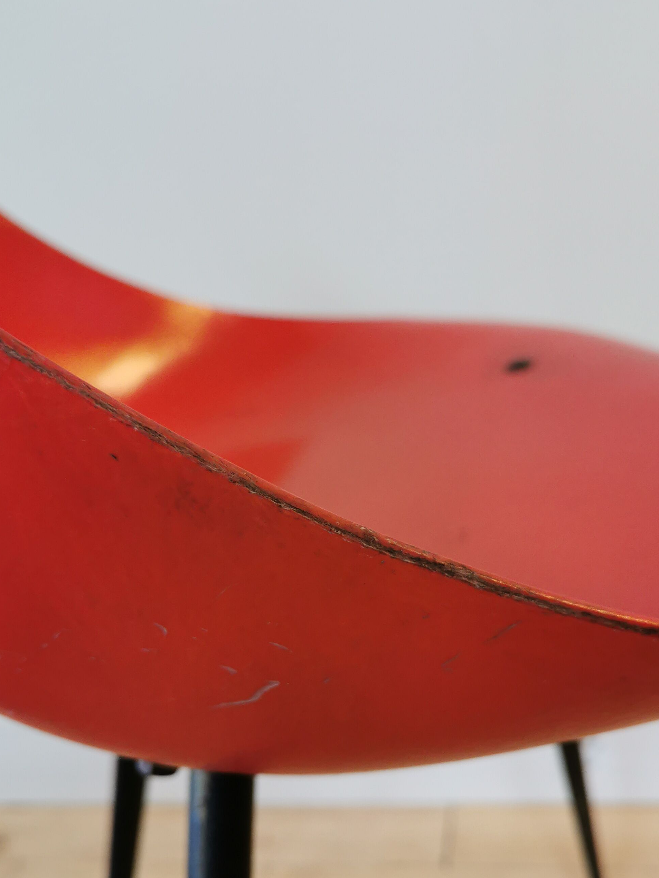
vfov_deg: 48.6
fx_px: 965
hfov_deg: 37.7
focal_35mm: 38
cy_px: 544
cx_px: 340
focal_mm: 5.58
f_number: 1.8
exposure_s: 1/100
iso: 100
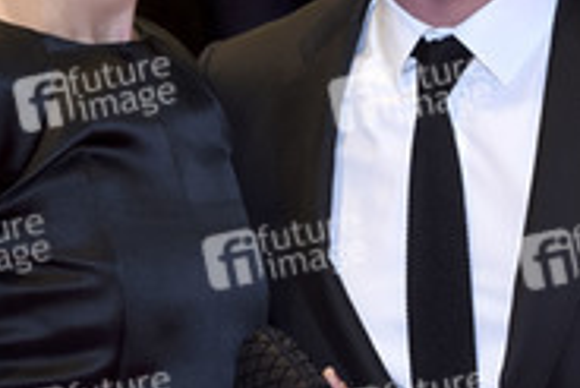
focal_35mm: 275
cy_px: 16
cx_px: 326
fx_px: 4438
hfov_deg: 7.5
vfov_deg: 5.0
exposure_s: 1/400
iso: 640
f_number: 3.2
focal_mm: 75
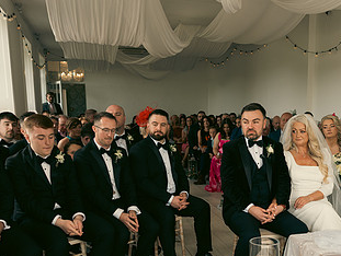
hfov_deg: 43.3
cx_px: 220
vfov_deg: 33.0
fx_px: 424
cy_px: 194
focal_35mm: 43
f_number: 3.5
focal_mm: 24
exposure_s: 1/160
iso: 200
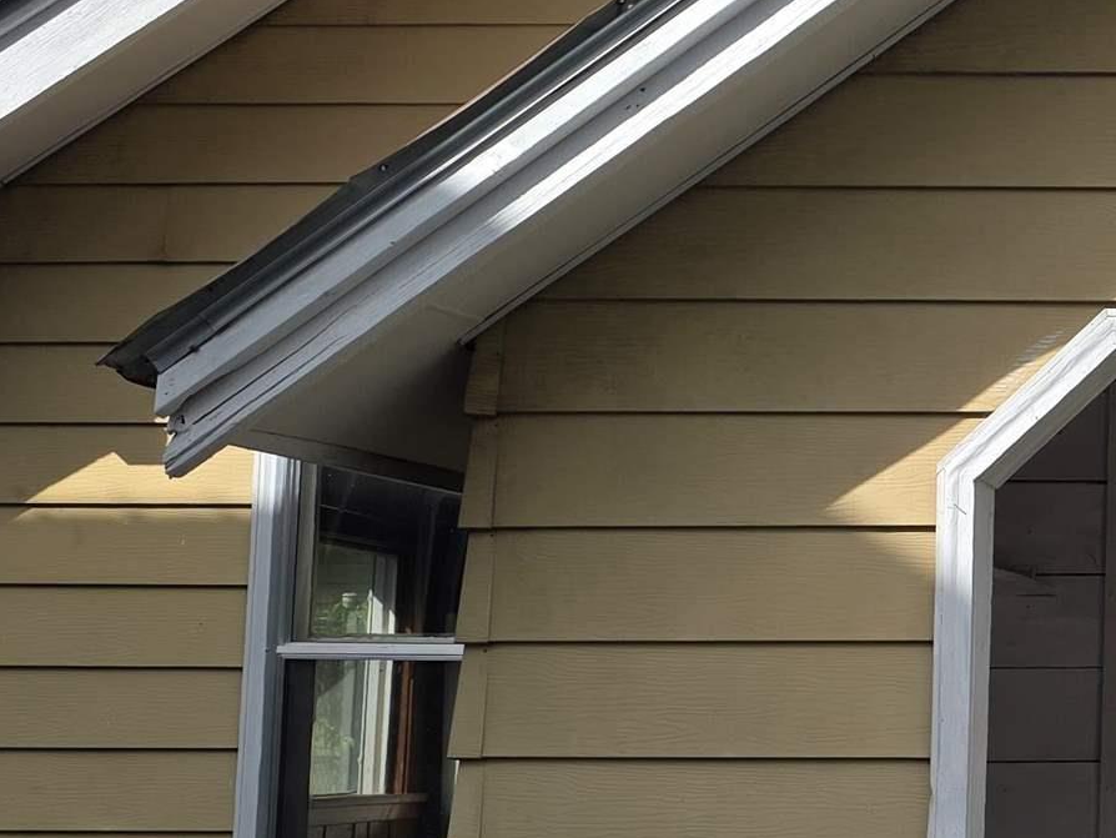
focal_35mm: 79
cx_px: 1376
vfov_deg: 18.6
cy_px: 515
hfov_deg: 22.5
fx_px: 2548
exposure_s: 1/7061
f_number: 1.7
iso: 80
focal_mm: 6.3
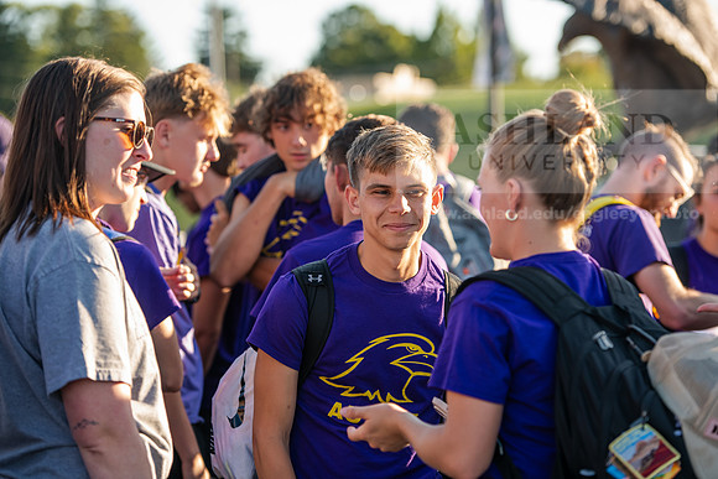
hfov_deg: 17.6
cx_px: 359
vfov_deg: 11.8
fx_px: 2314
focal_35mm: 116
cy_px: 240
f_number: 3.5
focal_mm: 116
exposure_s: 1/500
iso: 250
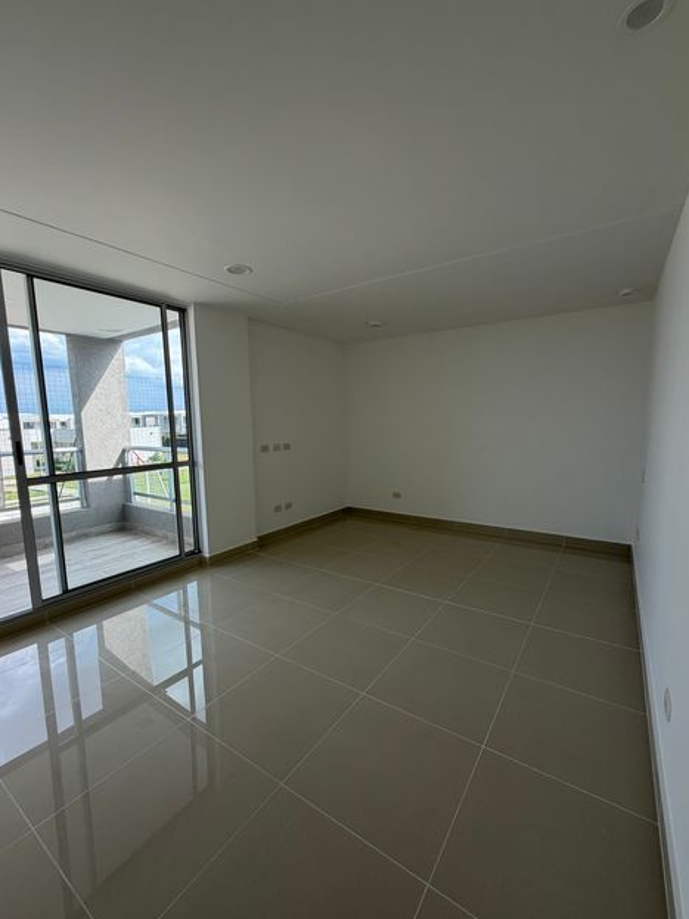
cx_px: 345
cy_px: 471
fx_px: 398
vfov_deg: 98.2
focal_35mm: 15
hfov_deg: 81.7
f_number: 2.2
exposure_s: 1/284
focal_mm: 2.22
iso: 50
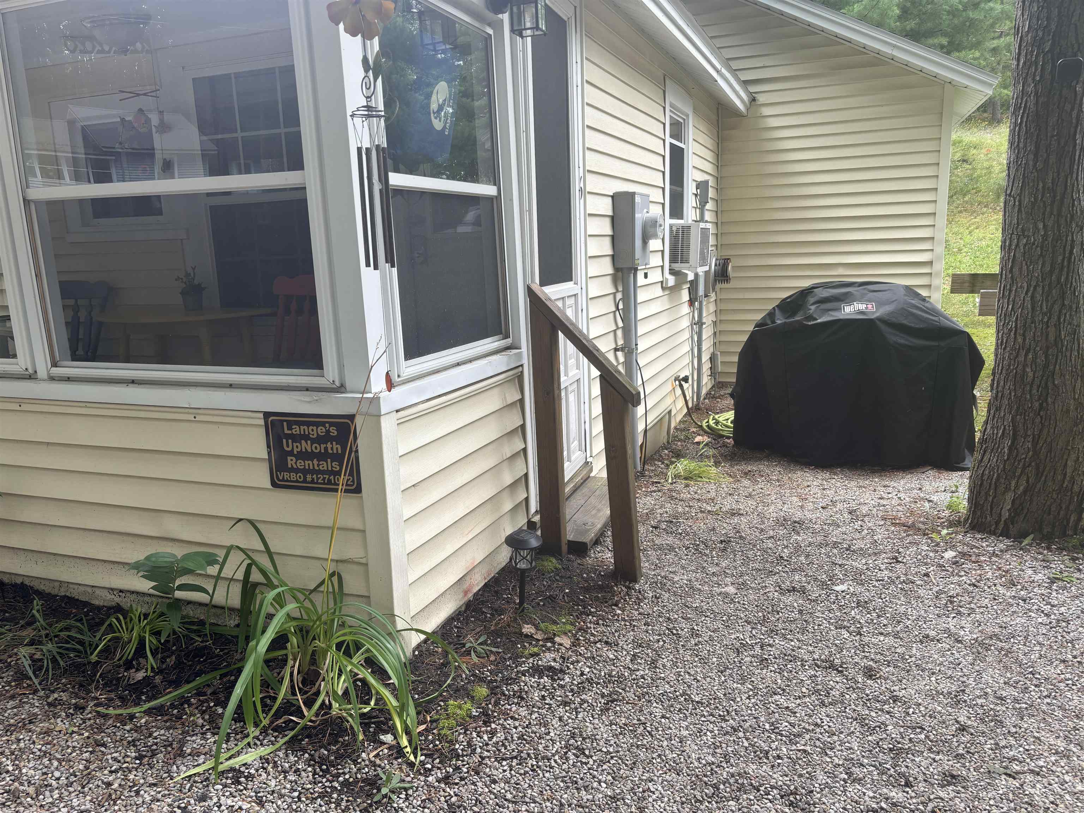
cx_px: 542
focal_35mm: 26
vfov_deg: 53.1
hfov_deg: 67.3
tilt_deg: -10.9
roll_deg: +2.0
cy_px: 406
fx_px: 814
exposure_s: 1/141
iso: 40
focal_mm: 5.96
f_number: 1.6
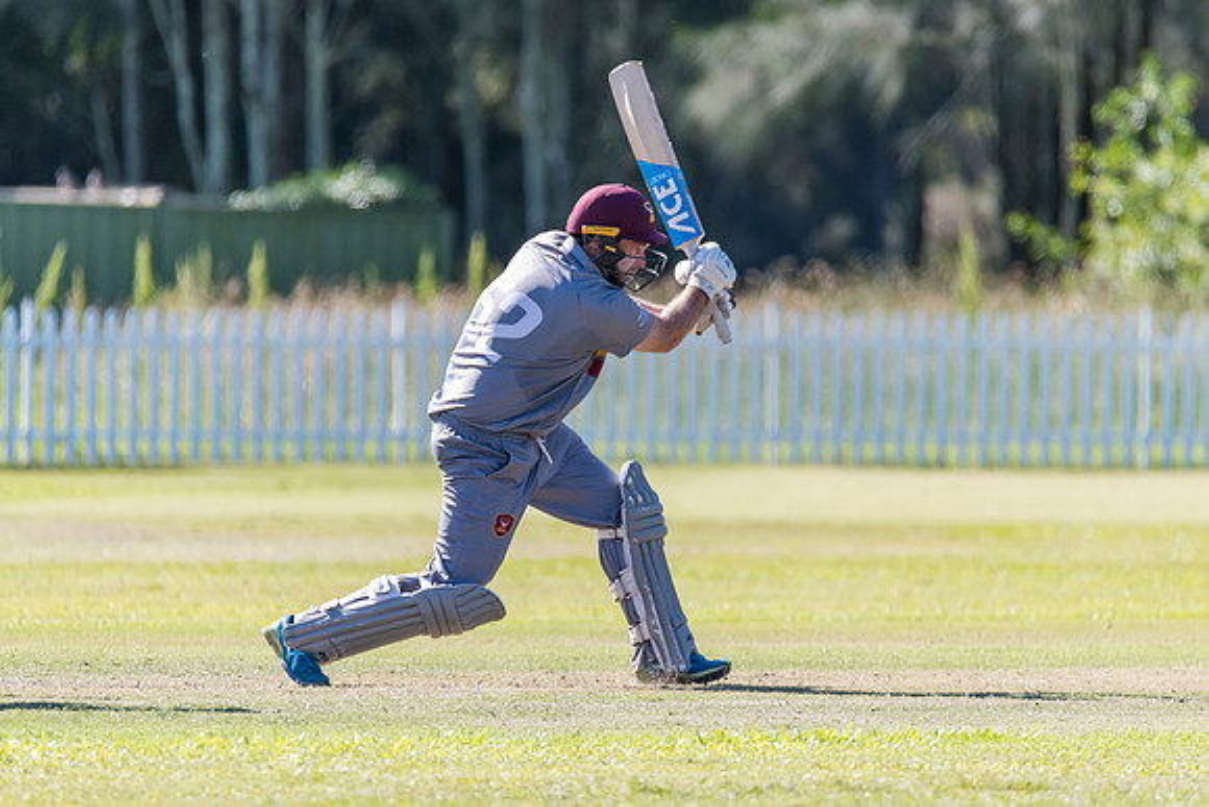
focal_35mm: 670
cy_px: 382
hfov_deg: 3.1
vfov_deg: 2.1
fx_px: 22508
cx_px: 653
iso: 1100
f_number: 6.3
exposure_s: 1/2000
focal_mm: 600
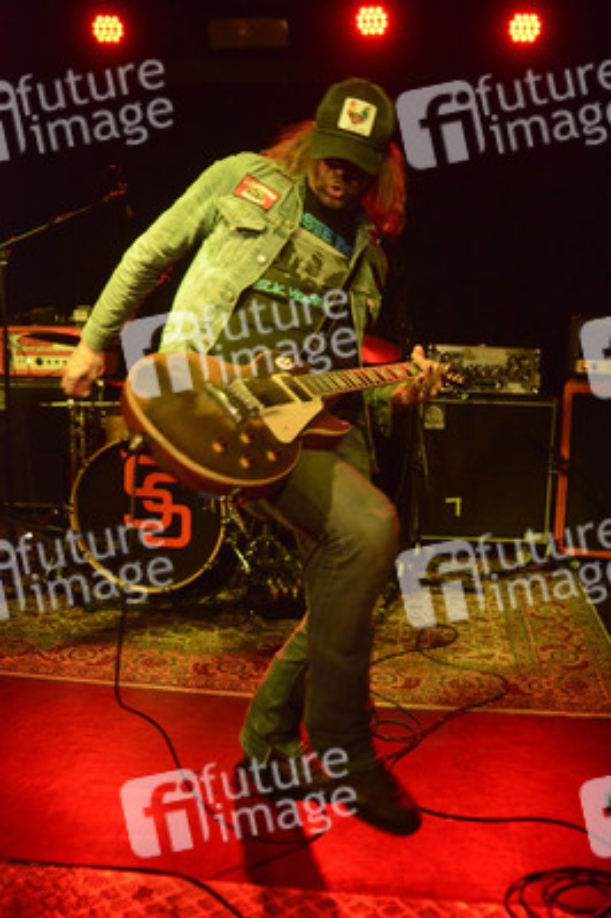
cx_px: 306
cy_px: 459
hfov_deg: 37.8
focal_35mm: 35
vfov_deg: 54.5
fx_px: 893
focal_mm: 35
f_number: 3.3
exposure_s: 1/125
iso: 10159
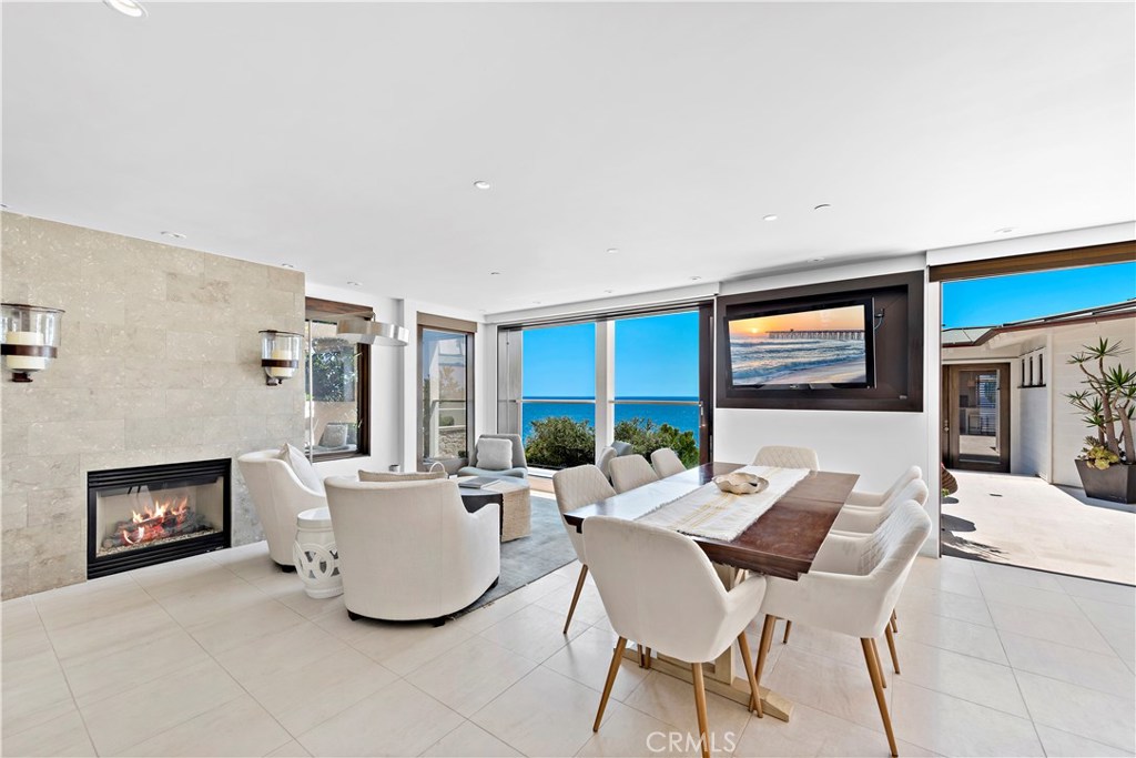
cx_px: 568
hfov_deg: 104.2
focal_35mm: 14
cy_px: 379
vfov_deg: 81.2
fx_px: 442
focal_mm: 14
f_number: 7.1
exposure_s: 1/640
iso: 125
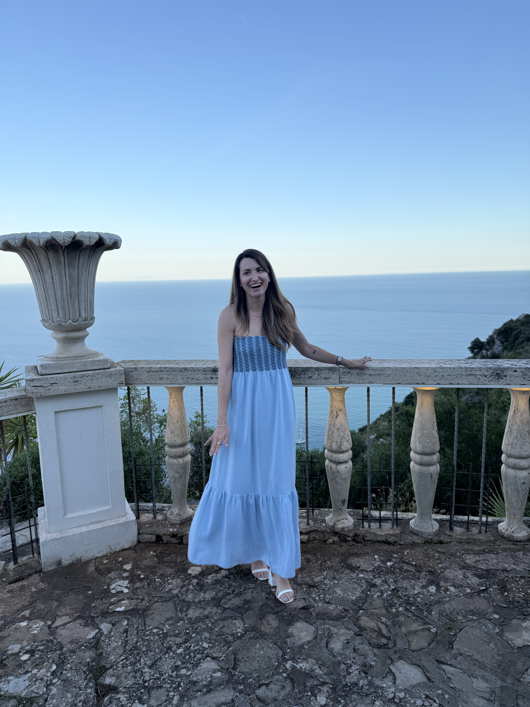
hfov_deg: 56.8
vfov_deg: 71.6
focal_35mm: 24
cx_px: 265
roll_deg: +1.0
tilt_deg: -9.0
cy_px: 354
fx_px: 490
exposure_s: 1/2232
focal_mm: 6.76
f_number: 1.78
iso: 80
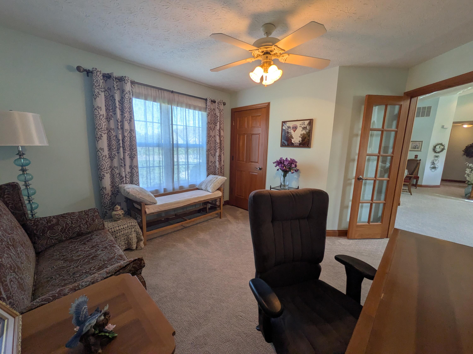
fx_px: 191
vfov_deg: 85.7
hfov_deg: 102.1
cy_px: 177
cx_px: 236
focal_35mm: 14
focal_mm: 1.83
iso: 84
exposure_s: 1/120
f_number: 2.2
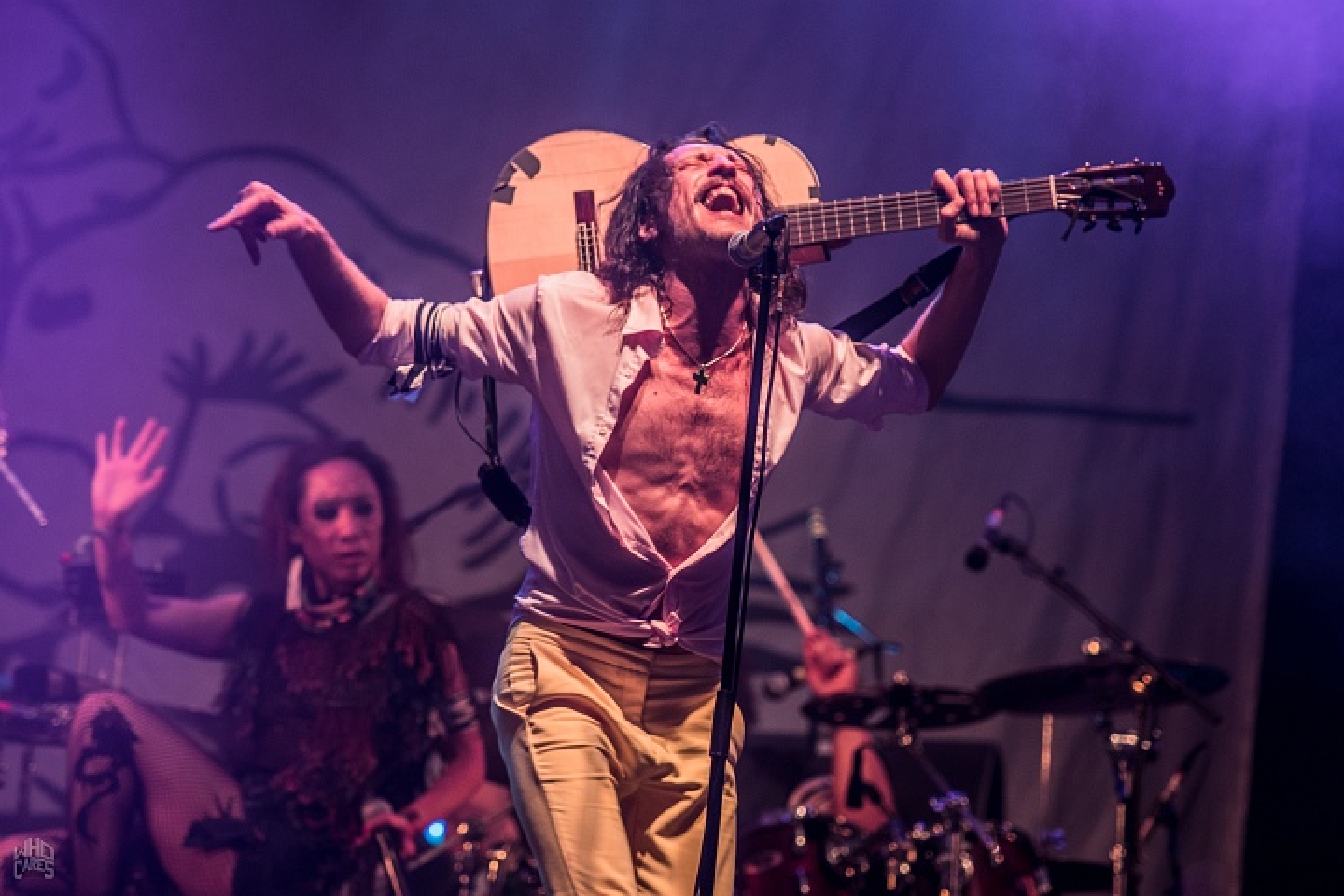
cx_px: 672
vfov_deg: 5.4
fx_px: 9519
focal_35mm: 255
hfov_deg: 8.1
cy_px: 448
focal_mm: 170
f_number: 2.8
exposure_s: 1/100
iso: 640
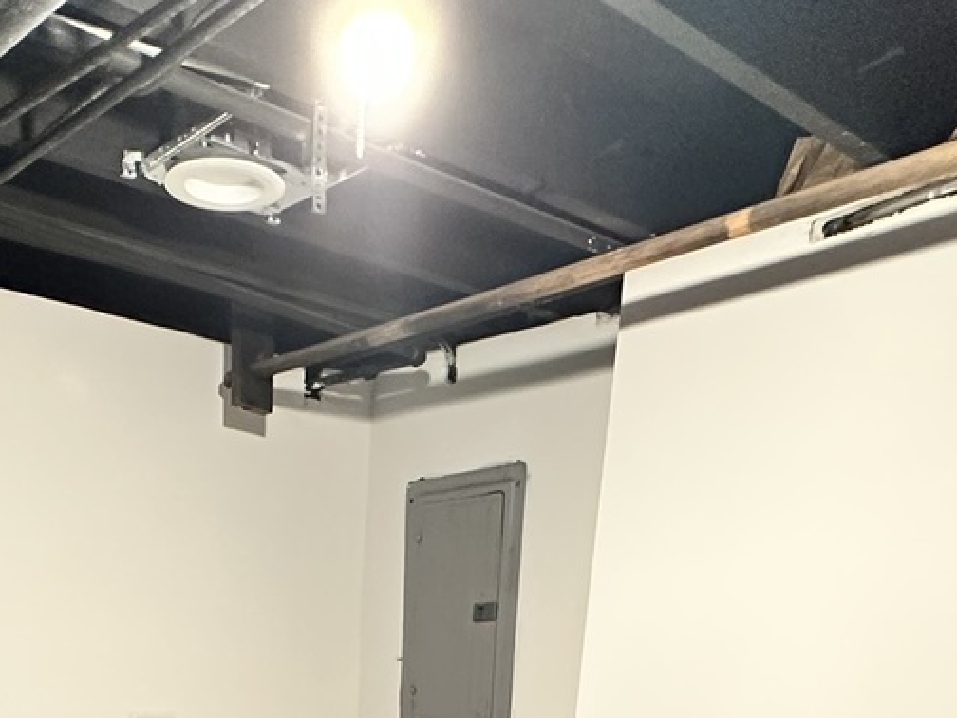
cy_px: 1014
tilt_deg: -17.7
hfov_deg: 45.9
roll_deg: -2.7
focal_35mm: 40
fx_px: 1106
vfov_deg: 27.5
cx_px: 306
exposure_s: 1/60
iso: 400
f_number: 2.2
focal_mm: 2.22
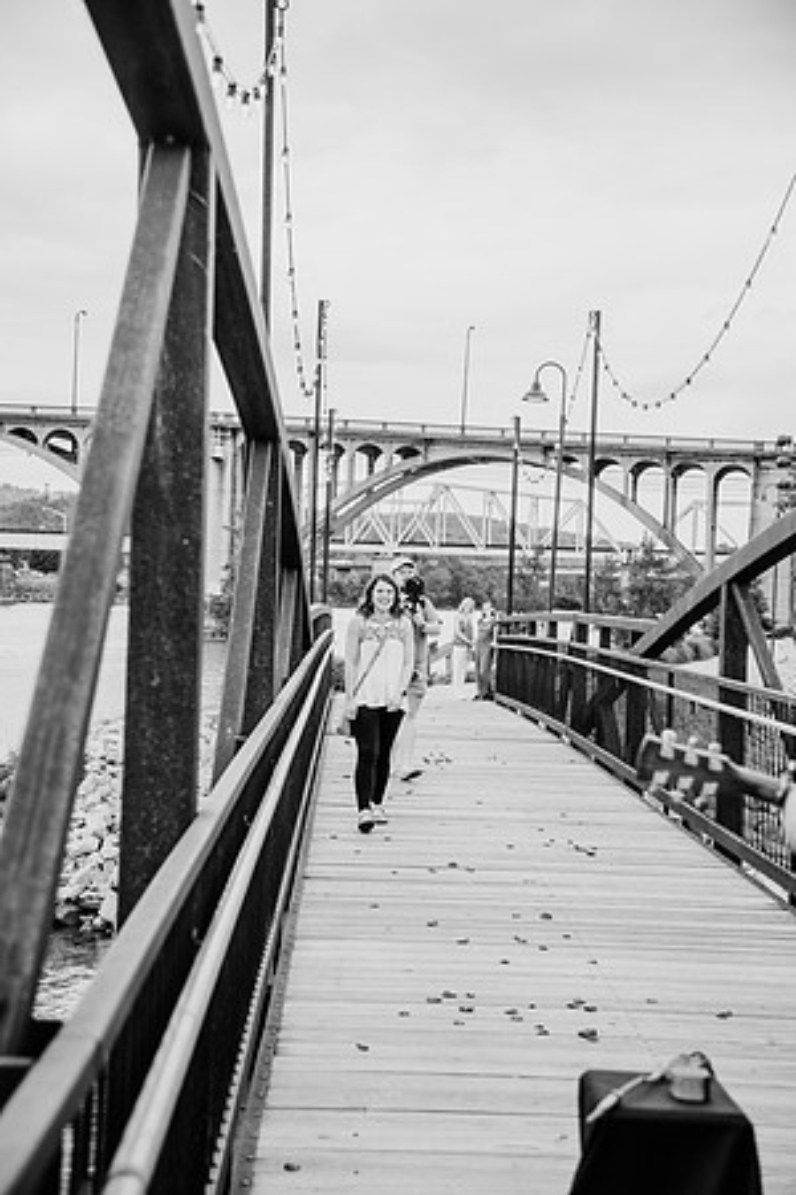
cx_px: 398
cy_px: 598
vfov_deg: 38.2
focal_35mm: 52
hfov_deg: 26.0
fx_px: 1725
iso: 400
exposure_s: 1/640
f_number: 4
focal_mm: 52
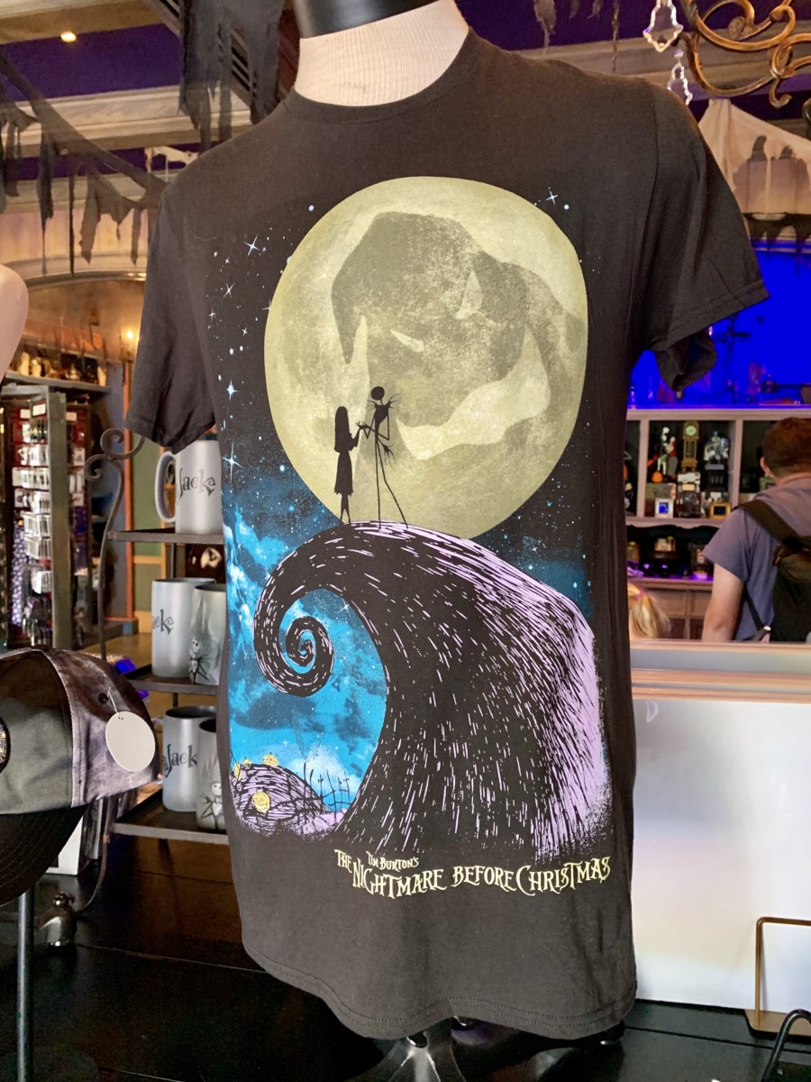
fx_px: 812
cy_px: 541
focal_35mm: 26
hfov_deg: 53.1
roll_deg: -0.3
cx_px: 406
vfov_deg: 67.3
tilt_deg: -3.7
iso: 400
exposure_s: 1/40
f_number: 1.8
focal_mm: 4.25
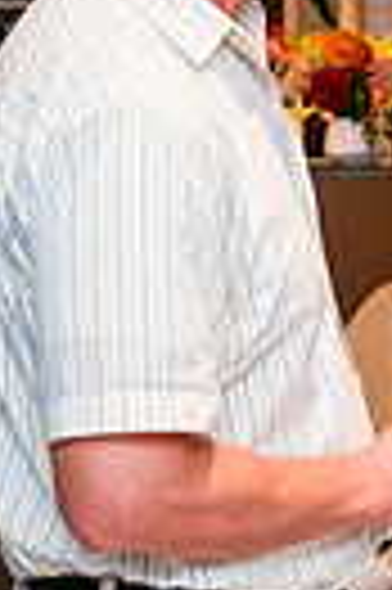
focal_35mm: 194
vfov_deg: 10.6
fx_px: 3177
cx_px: 910
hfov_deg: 6.7
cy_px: 77
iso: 800
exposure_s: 1/160
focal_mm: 43
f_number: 3.2
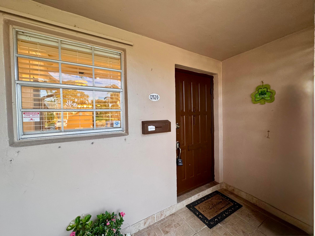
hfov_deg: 102.1
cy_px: 118
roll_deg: +1.3
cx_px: 158
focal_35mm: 14
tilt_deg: -1.2
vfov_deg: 85.7
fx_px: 127
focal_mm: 2.22
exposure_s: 1/120
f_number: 2.2
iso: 200
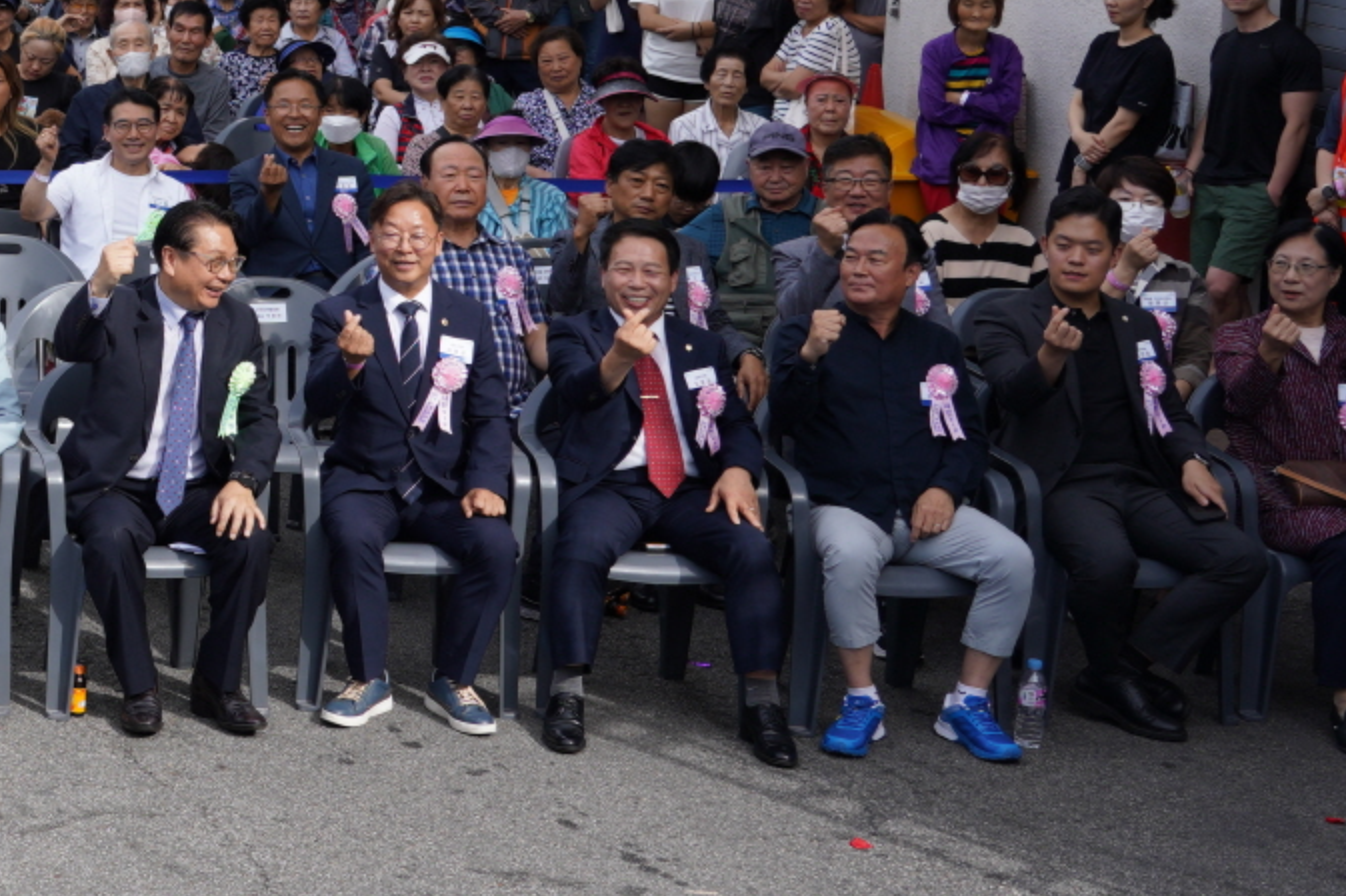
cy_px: 46
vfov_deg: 14.8
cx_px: -426
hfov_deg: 20.4
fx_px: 3401
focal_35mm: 91
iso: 100
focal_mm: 34
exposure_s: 1/400
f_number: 4.5
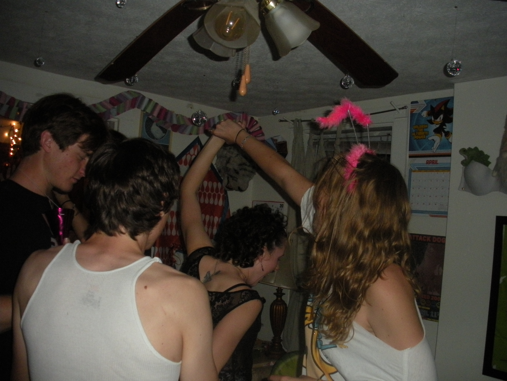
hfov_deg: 52.6
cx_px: 254
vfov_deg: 40.7
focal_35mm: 35
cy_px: 190
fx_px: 513
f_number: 3.5
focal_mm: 6.3
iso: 400
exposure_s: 1/60
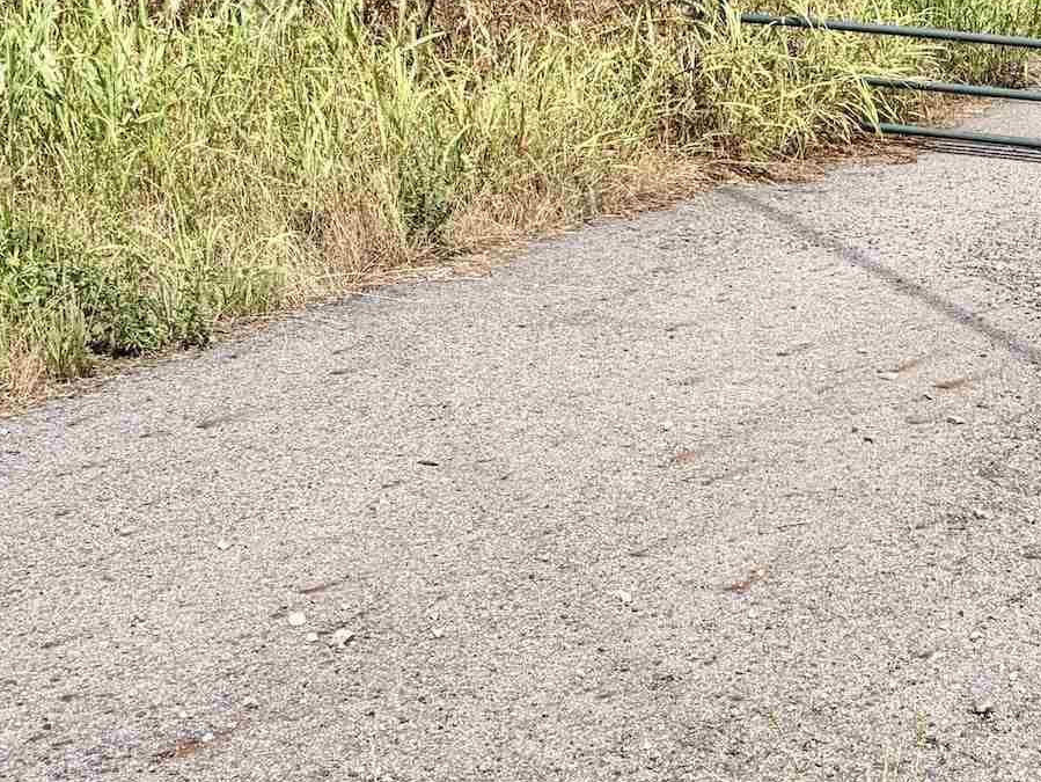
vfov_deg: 19.7
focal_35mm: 74
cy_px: 155
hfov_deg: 25.4
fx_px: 2226
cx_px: 973
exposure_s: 1/2747
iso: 50
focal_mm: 5.96
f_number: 1.6
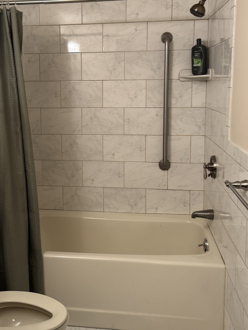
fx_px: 382
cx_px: 90
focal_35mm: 40
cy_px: 128
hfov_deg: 35.7
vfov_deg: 46.5
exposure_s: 1/60
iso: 125
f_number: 1.78
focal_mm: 6.76
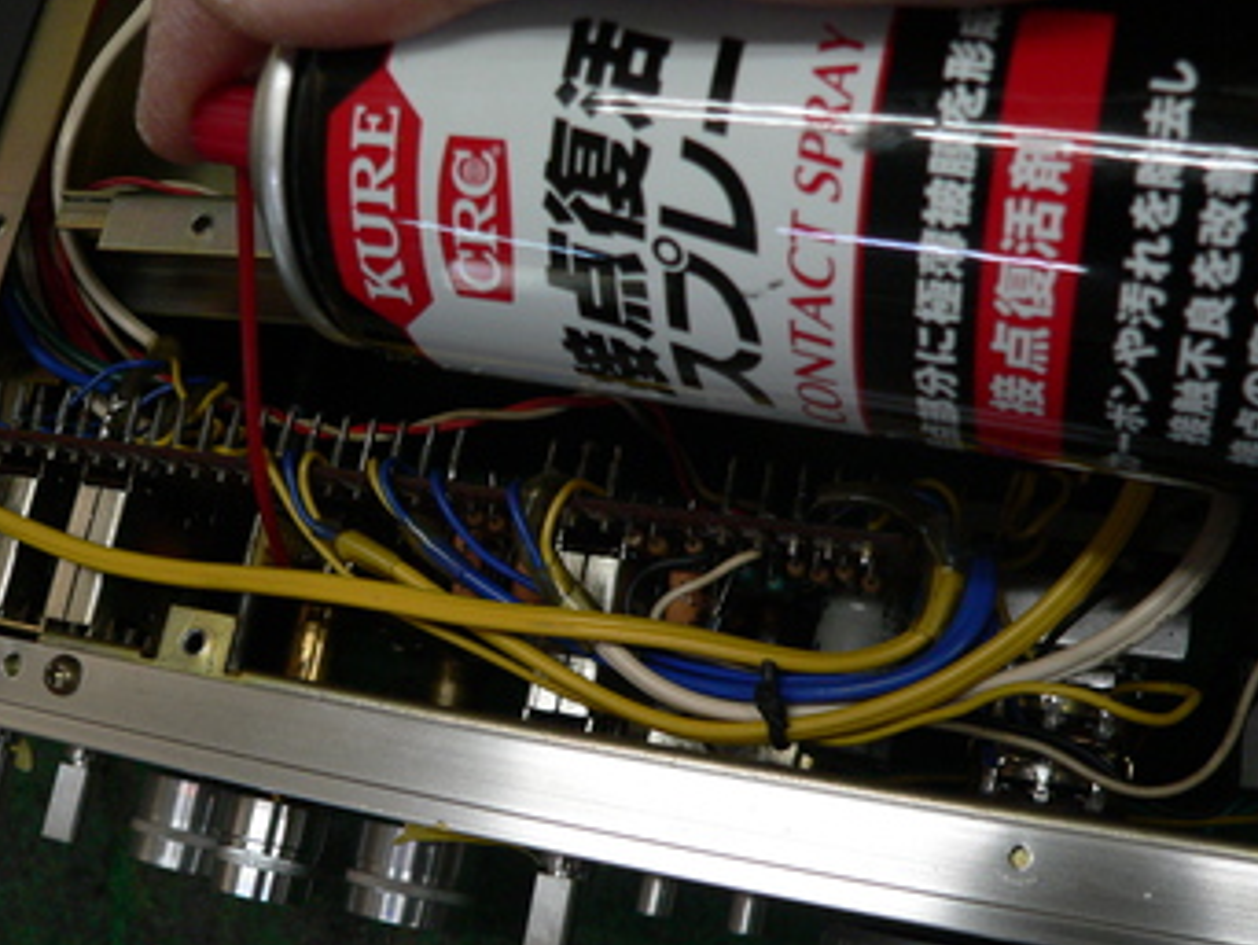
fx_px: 1455
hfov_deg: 46.8
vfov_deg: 36.0
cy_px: 498
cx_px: 607
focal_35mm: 40
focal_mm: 6
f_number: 2.8
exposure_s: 1/100
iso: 200
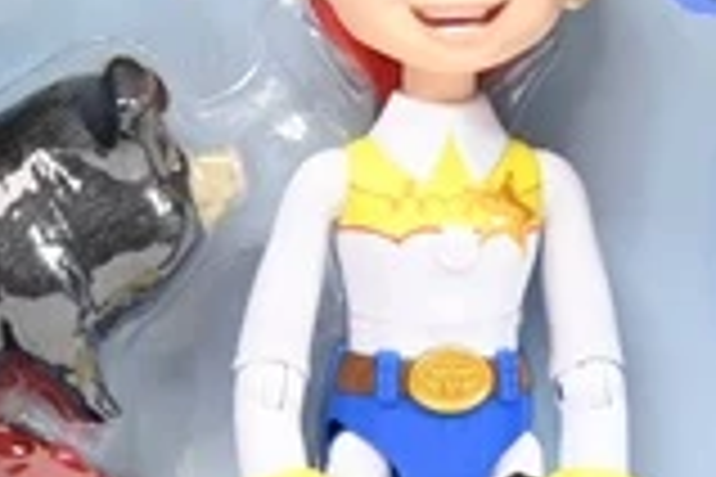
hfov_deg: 13.7
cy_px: 522
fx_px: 2963
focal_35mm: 149
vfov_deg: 9.1
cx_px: 194
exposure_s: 1/125
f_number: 4
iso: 500
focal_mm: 22
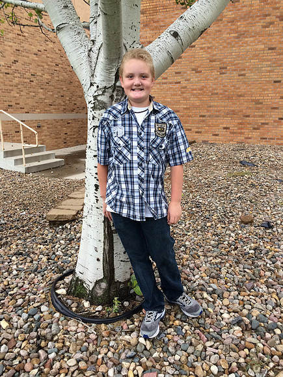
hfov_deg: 48.2
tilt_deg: -13.0
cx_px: 142
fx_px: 316
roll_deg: +0.5
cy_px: 188
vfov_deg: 61.7
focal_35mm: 29
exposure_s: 1/30
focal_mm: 4.15
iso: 50
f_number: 2.2
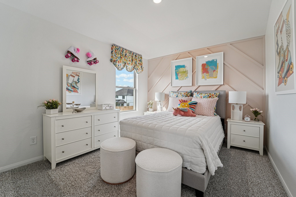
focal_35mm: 14
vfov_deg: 81.2
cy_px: 98
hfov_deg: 104.3
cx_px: 148
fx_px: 115
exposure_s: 1/80
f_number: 8
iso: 500
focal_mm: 14
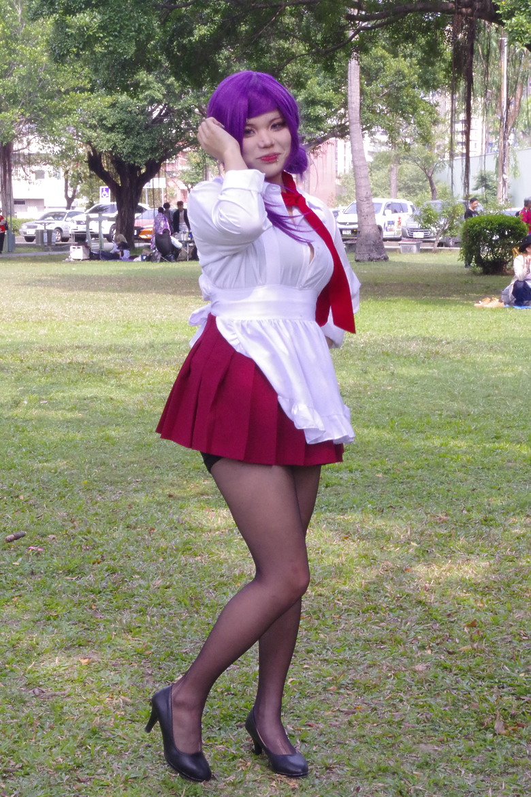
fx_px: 1659
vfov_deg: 27.0
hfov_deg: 18.2
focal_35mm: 75
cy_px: 398
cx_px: 266
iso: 2000
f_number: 5.6
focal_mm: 50
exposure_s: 1/40
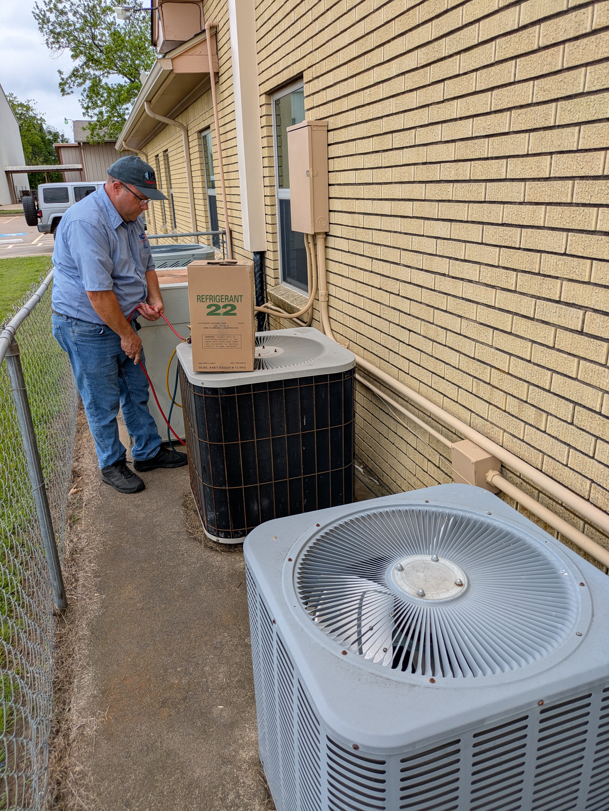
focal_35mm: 25
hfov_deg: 54.9
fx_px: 586
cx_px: 304
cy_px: 406
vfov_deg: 69.4
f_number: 1.89
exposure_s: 1/459
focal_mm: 5.43
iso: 25
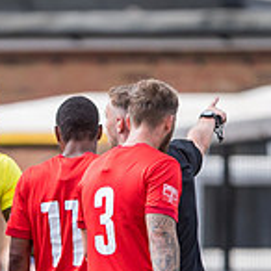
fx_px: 16678
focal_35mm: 1883
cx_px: 23
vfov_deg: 0.9
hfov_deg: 0.9
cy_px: 338
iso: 400
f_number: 2.8
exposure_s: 1/2000
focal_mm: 400
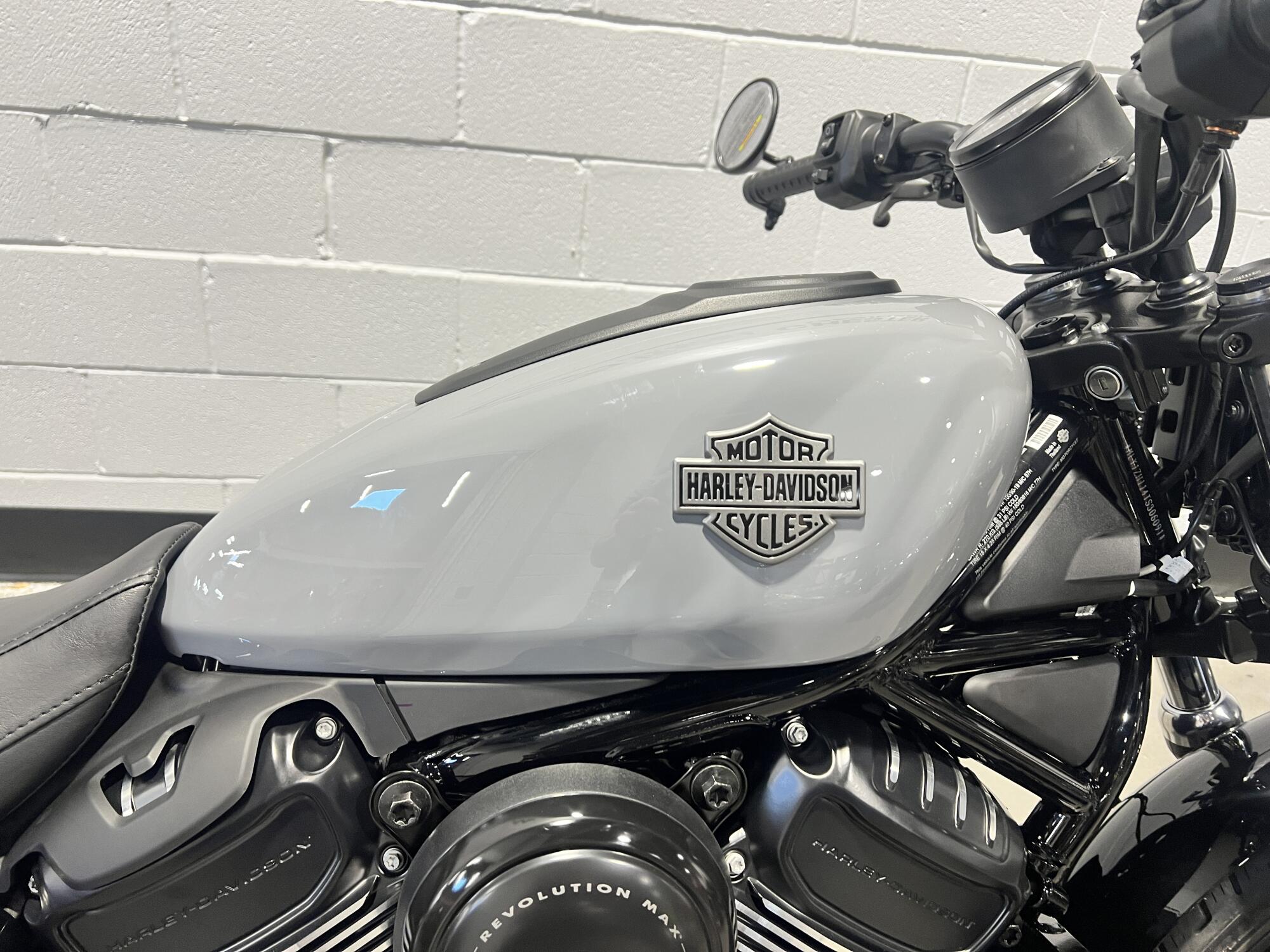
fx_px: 954
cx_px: 635
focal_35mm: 26
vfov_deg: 53.1
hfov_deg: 67.3
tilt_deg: -29.0
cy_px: 476
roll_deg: -5.6
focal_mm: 5.7
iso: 80
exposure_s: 1/60
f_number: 1.5
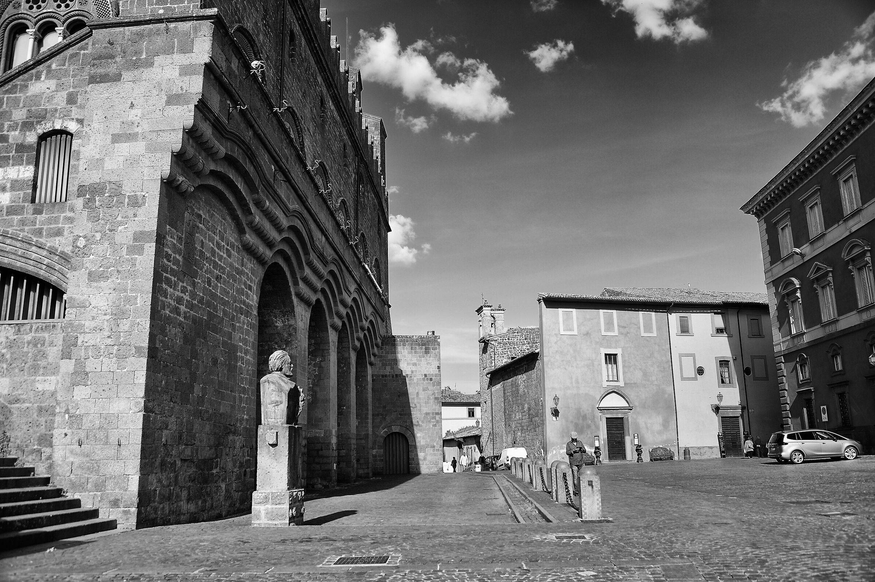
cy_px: 291
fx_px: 680
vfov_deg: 46.3
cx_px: 438
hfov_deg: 65.5
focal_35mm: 28
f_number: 5.6
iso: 200
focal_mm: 28
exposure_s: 1/750
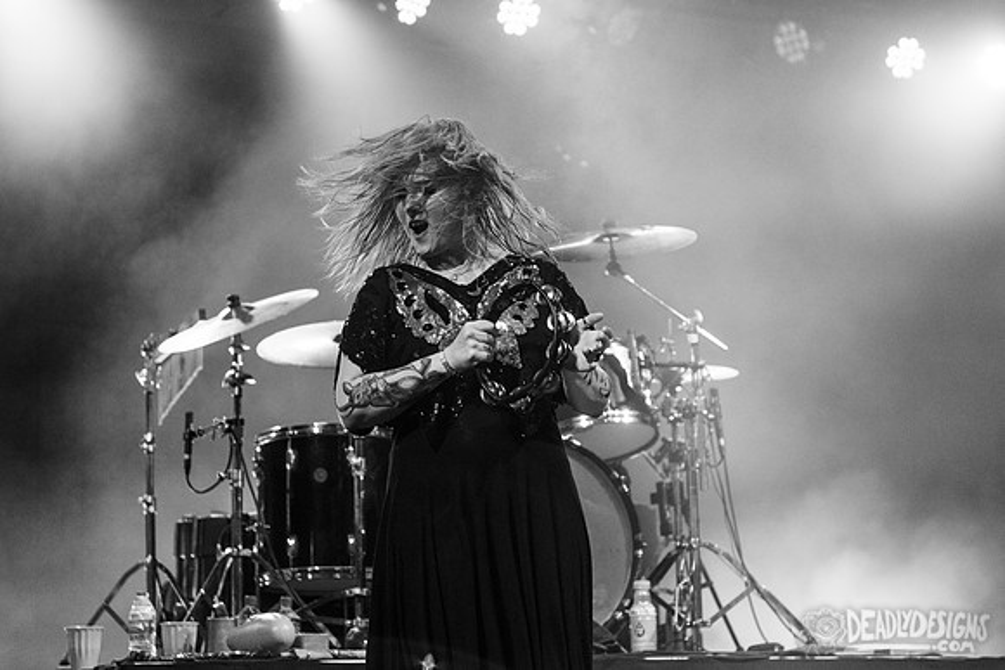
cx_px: 499
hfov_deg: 22.0
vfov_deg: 14.8
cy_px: 317
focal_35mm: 93
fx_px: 2590
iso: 2000
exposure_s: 1/640
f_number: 3.5
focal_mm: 70
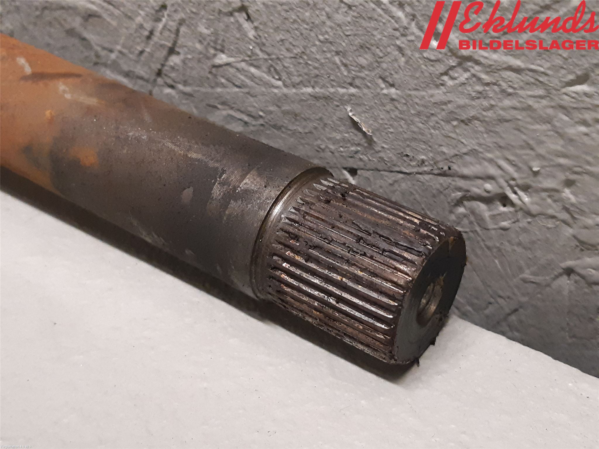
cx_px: 300
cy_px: 224
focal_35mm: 26
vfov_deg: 53.1
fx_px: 450
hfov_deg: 67.3
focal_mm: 3.93
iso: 250
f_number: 1.7
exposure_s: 1/50
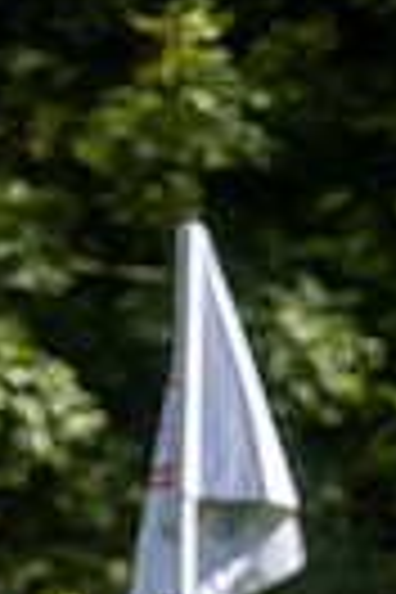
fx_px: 25243
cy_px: 954
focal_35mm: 1530
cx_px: 187
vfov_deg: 1.3
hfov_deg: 0.9
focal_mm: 300
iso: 400
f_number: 4
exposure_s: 1/2500
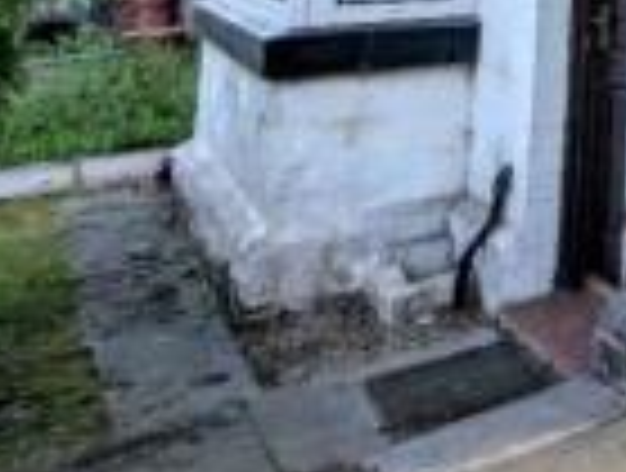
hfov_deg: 18.8
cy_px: -178
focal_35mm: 50
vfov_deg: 24.6
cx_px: 1284
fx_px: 907
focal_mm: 2.02
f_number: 1.7
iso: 50
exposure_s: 1/3058
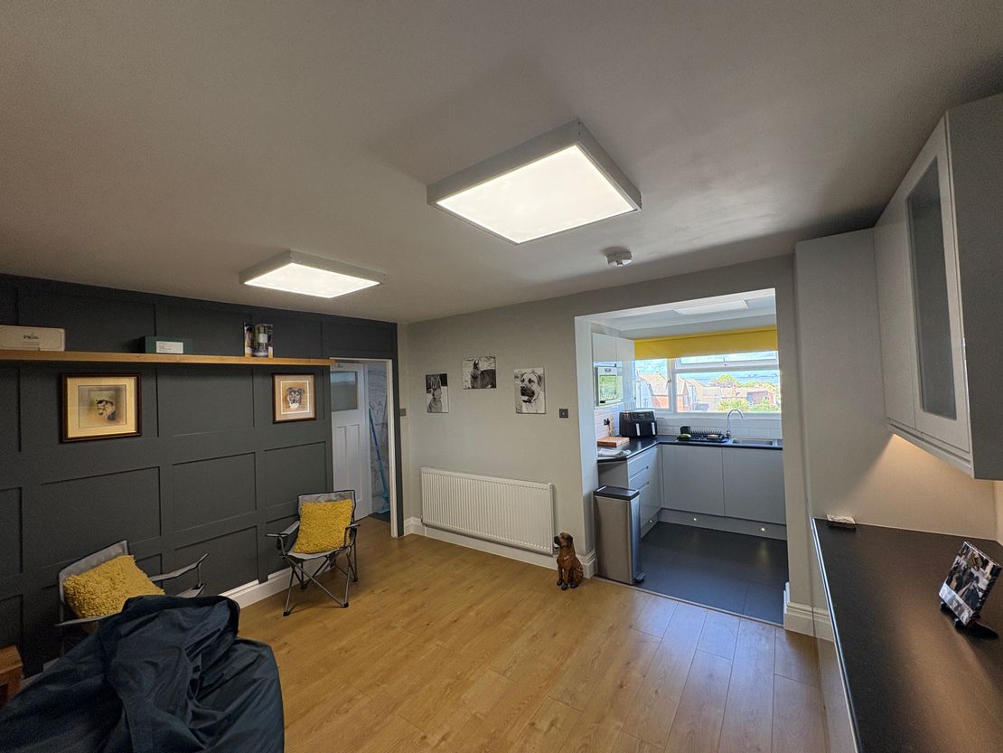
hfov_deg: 102.1
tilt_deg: +1.9
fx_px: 406
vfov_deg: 85.7
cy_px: 376
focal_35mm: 14
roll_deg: +3.9
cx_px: 502
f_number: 2.2
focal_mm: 2.22
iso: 125
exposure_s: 1/117
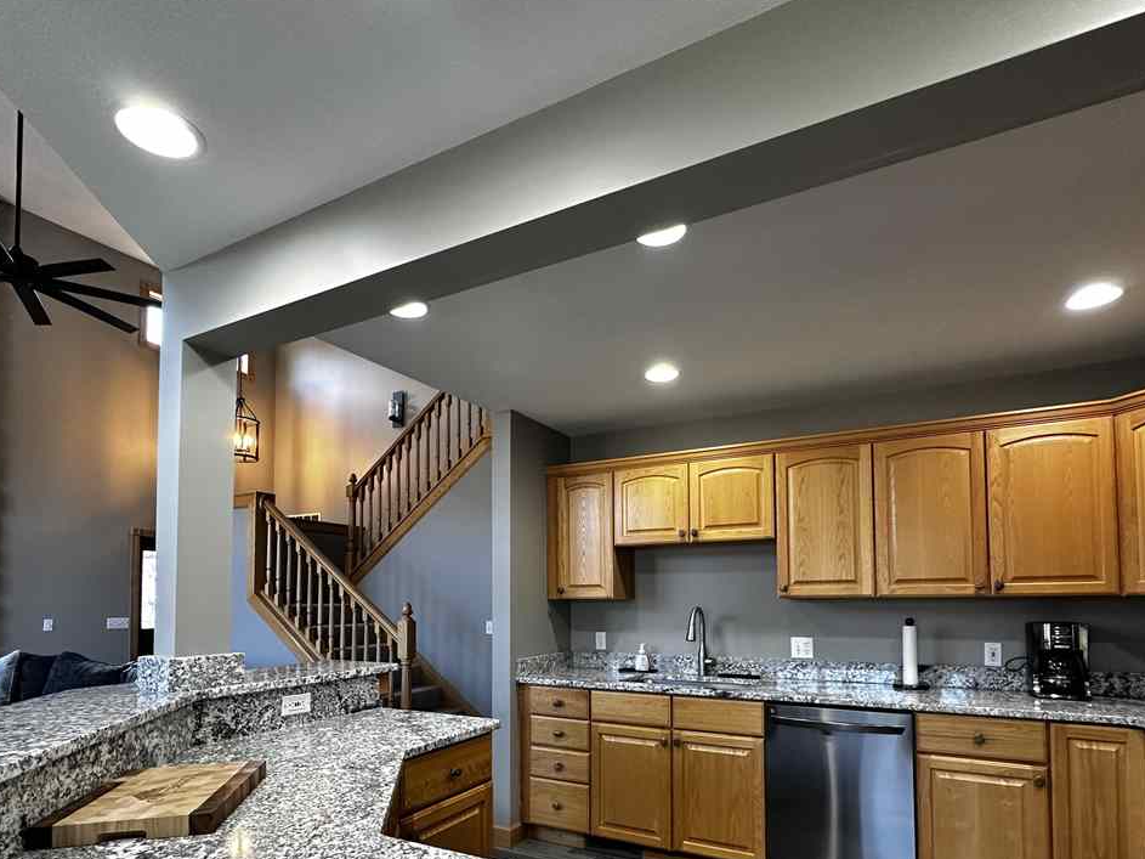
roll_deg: -0.2
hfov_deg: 84.7
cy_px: 575
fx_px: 628
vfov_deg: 66.8
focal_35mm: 19
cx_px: 586
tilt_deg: +2.3
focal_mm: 2.22
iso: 320
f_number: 2.2
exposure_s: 1/120
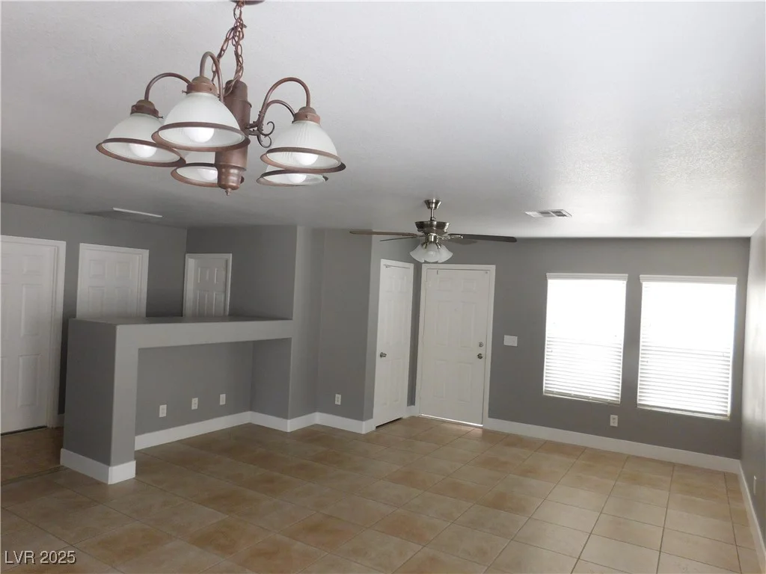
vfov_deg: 56.8
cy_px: 287
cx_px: 383
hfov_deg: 71.6
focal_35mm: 24
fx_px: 531
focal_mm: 4.1
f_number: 3
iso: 250
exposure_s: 1/30
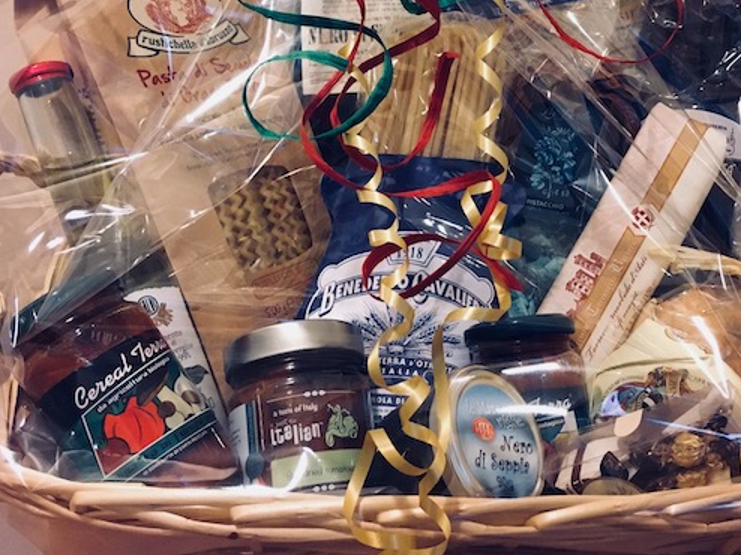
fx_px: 1006
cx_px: 484
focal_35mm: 47
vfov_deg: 30.4
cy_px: 142
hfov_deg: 40.0
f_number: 2.2
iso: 200
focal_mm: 4.15
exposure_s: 1/17
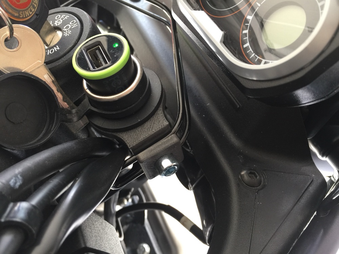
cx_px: 170
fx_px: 284
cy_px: 127
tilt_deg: -49.6
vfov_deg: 48.2
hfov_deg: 61.7
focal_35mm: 29
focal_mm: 4.15
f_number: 2.2
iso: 50
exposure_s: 1/33
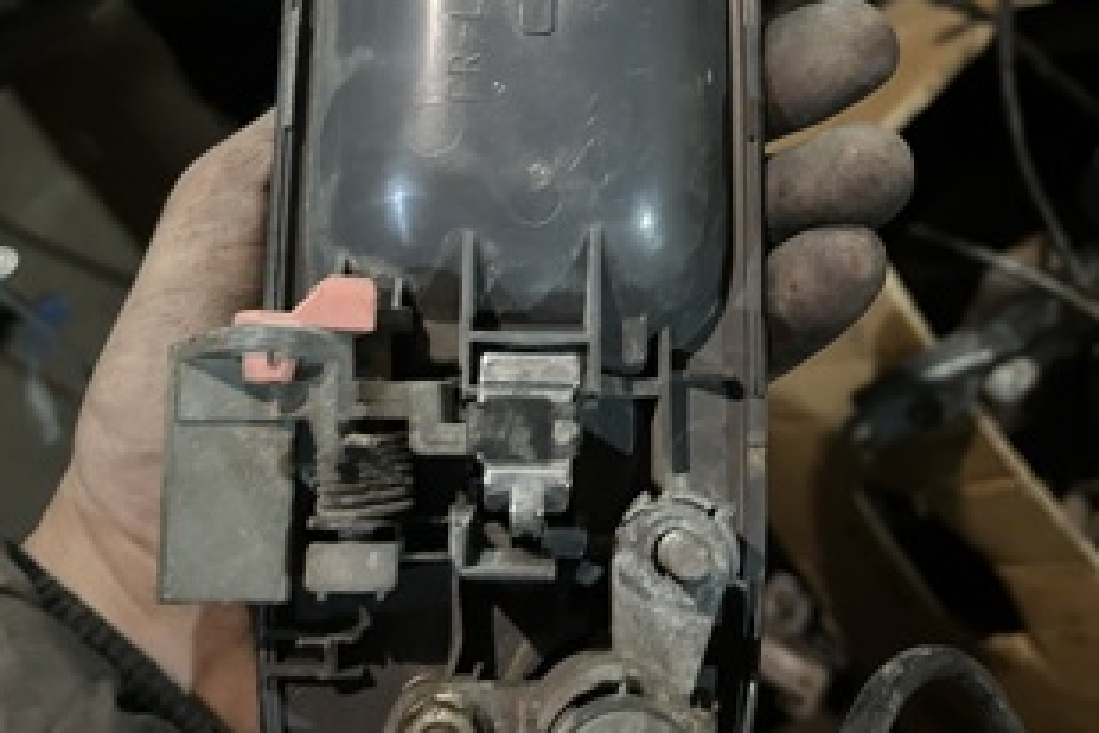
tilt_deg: -70.7
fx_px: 1282
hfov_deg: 46.4
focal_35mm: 42
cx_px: 566
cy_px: 146
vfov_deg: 31.1
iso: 800
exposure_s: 1/25
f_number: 1.6
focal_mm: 5.1
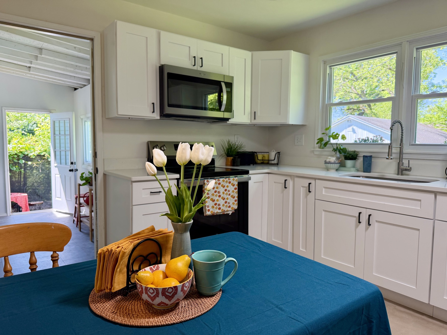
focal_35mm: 24
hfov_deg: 71.6
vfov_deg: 56.8
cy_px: 168
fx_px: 310
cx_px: 224
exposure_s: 1/194
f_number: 1.78
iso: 125
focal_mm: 6.76
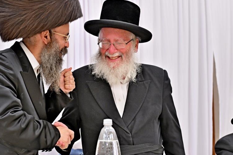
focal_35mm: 74
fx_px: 479
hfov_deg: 27.3
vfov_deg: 18.4
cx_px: 89
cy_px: 75
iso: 640
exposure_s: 1/200
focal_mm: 54
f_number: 4
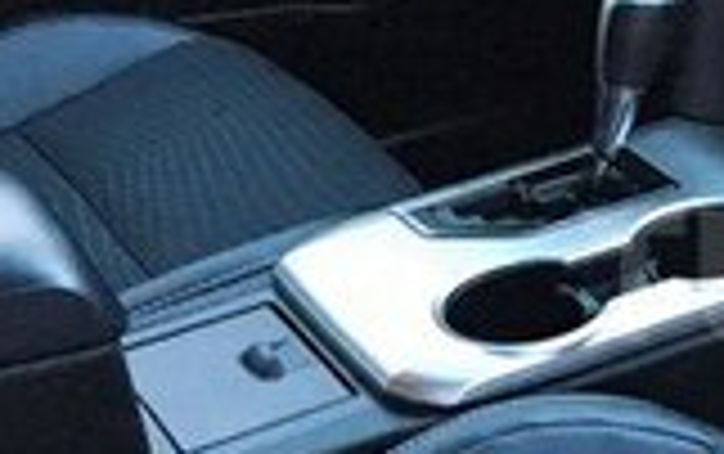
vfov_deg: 10.4
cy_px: 276
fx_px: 2489
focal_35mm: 126
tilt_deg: -27.9
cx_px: 1043
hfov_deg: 15.4
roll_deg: -0.5
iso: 200
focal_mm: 4.15
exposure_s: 1/25
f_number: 2.2
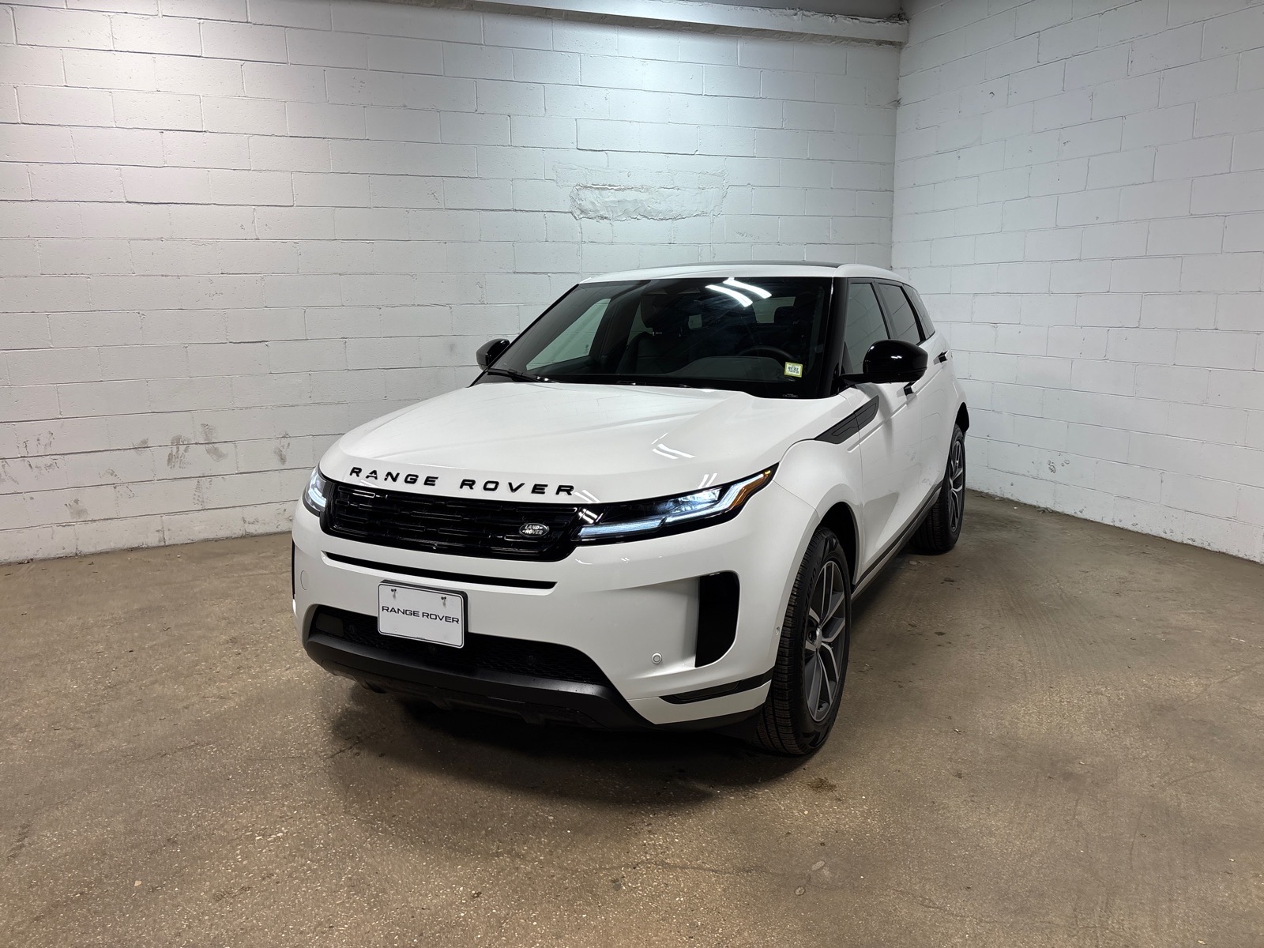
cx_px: 632
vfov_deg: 53.1
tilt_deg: -12.2
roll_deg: +0.2
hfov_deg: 67.3
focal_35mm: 26
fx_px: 949
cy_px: 474
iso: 64
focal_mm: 5.96
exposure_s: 1/500
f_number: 1.6
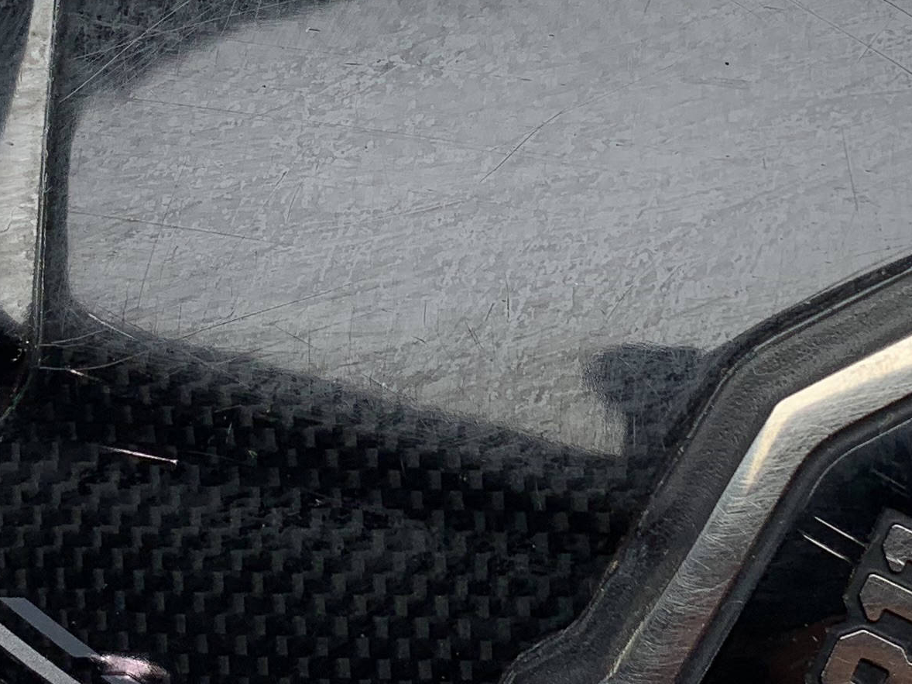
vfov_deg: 16.5
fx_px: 2344
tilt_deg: -74.3
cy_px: 132
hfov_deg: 22.0
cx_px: 486
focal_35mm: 89
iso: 25
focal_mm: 4.25
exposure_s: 1/263
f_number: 1.8
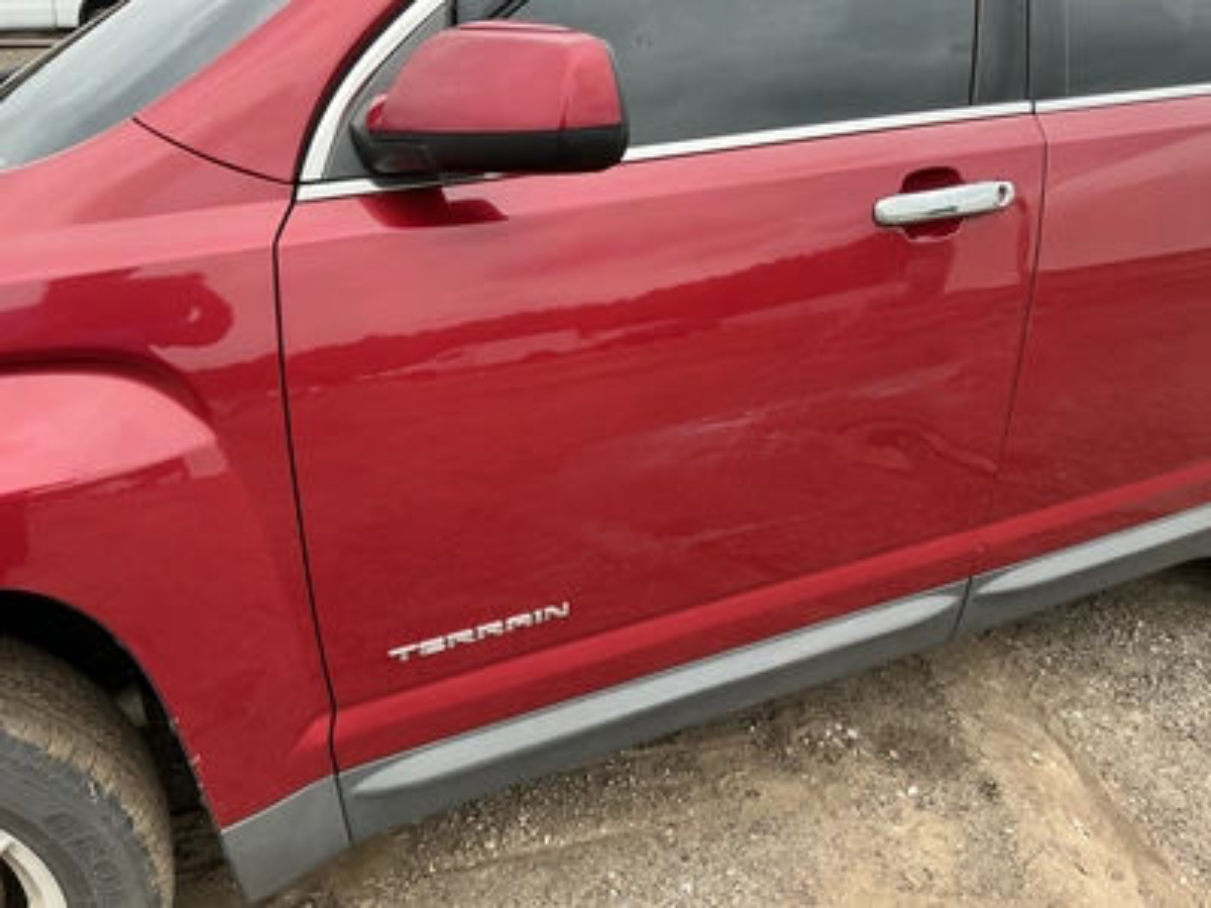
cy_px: 454
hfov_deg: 63.4
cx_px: 606
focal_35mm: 28
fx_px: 980
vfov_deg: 49.7
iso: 20
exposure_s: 1/239
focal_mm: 3
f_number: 1.8
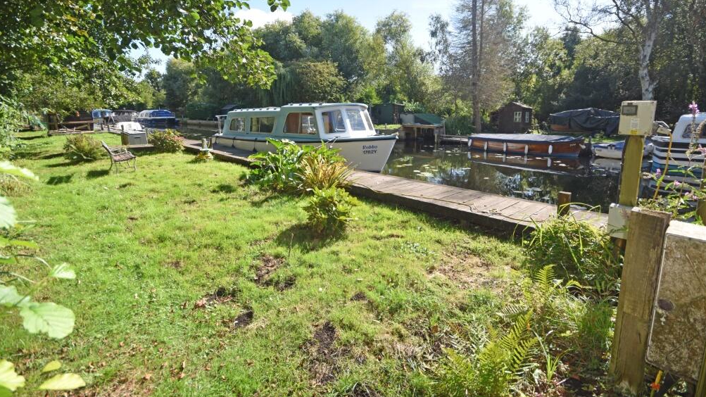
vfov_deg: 66.4
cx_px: 355
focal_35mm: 16
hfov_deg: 99.4
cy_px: 159
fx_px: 300
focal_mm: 10
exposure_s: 1/160
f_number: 6.3
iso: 100
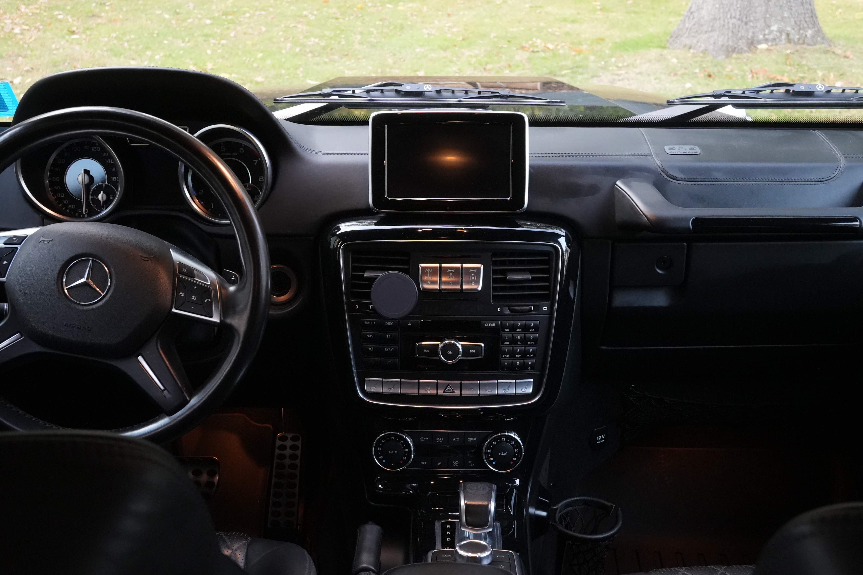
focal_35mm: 45
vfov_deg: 29.9
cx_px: 432
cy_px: 288
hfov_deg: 43.6
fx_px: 1079
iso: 5000
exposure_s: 1/50
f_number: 8
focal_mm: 30
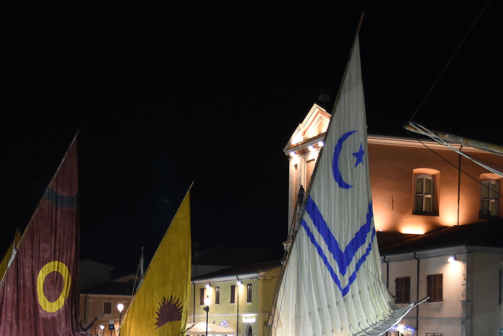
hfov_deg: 25.0
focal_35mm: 81
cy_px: 280
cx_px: 188
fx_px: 1131
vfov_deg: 16.7
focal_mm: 29
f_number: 2.8
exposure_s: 1/40
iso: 1000
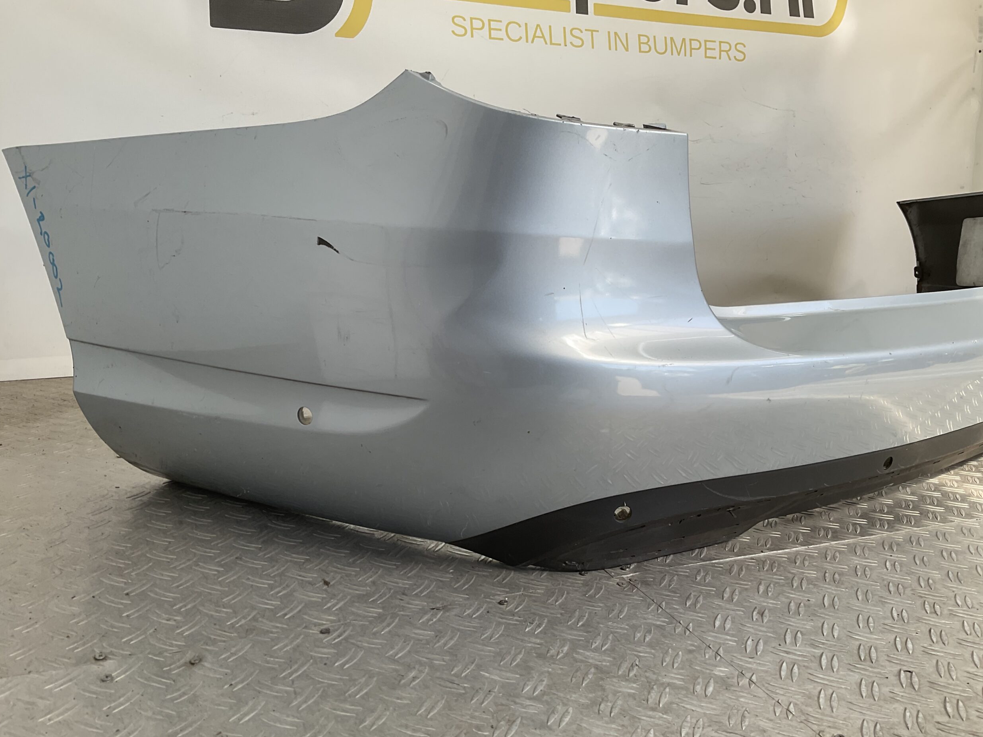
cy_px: 374
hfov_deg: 60.0
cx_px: 496
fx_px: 852
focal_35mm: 30
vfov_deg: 46.8
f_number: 1.8
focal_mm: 3
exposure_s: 1/216
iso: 16
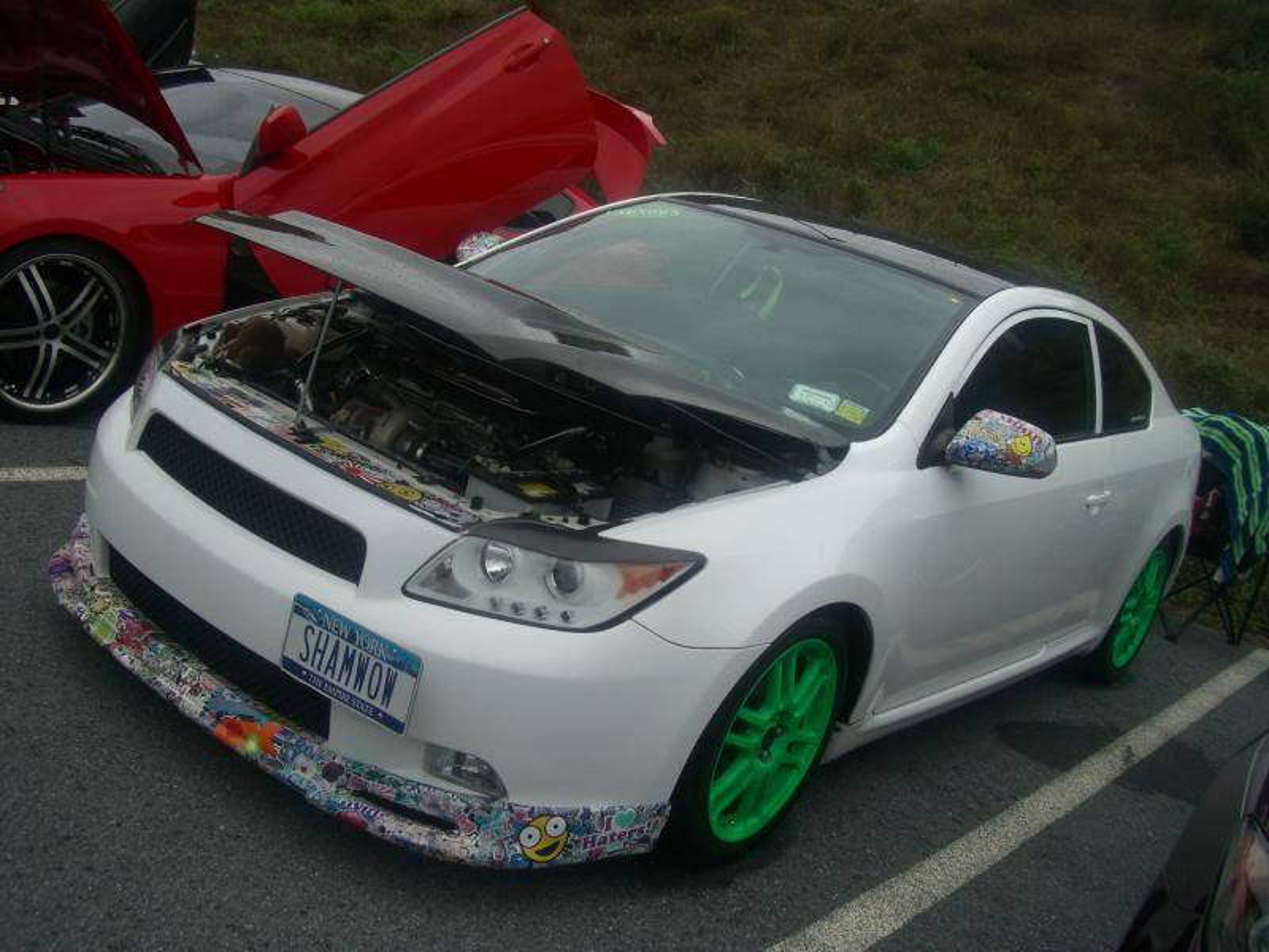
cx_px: 634
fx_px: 1393
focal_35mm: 38
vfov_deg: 37.7
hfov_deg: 49.0
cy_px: 476
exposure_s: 1/160
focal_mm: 7.9
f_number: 2.8
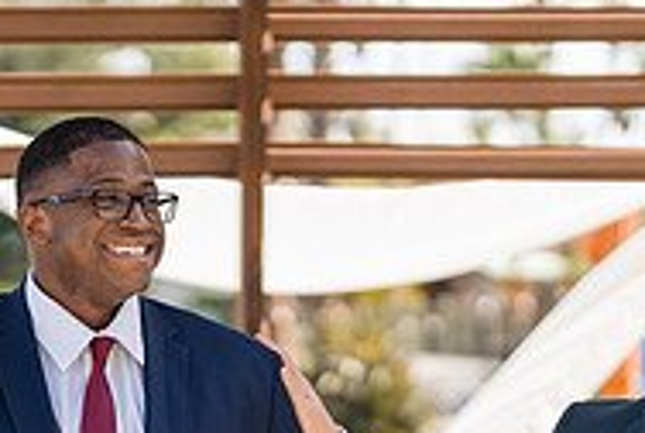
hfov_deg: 13.2
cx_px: 113
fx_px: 2763
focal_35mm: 154
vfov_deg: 8.8
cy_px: 531
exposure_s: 1/3200
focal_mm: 50
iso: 100
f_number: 1.2
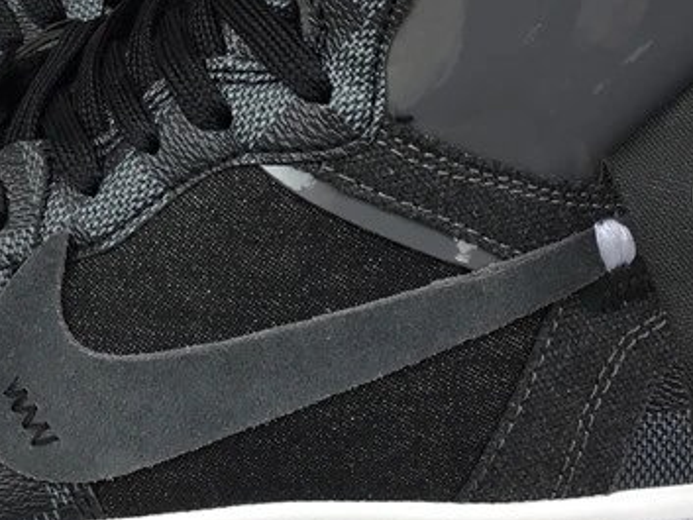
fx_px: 1582
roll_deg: -3.4
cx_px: 240
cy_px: 113
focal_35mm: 79
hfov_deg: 24.6
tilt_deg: -24.7
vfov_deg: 18.5
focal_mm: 3.3
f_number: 2.4
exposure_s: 1/129
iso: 25
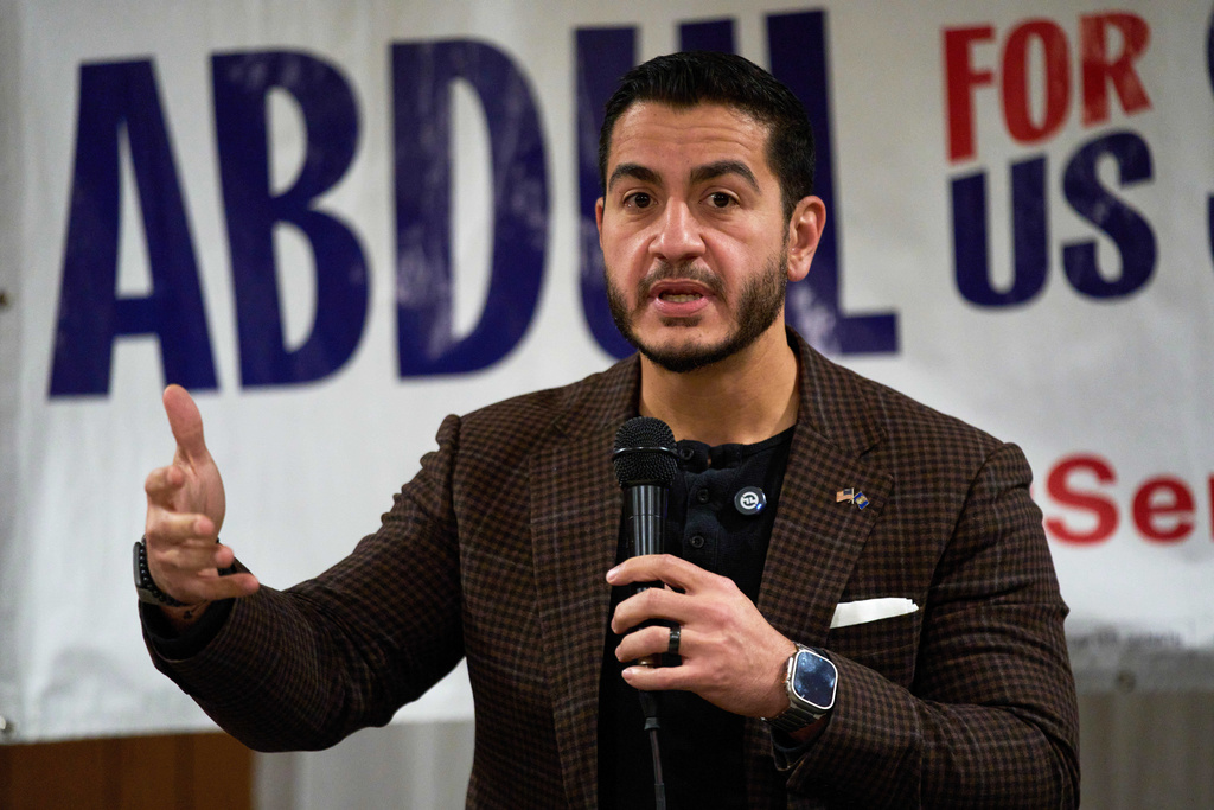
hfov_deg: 11.7
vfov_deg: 7.8
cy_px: 405
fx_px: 5936
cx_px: 607
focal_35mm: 176
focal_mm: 176
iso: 5000
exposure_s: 1/160
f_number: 2.8
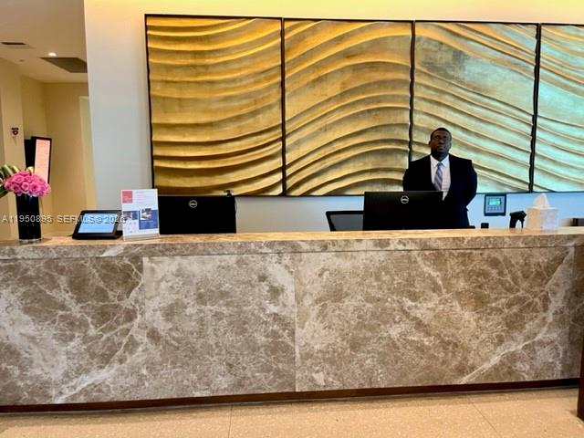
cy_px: 219
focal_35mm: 26
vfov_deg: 53.1
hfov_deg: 67.3
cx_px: 292
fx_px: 439
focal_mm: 5.1
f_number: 1.6
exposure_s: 1/60
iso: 250
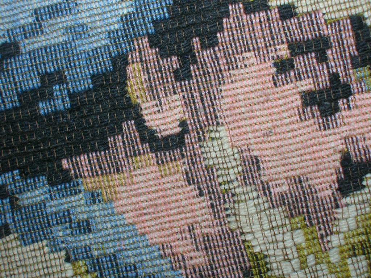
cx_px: 186
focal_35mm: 66
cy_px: 139
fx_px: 707
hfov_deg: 29.4
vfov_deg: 22.3
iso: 50
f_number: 6.4
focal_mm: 11
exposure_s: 1/60.1
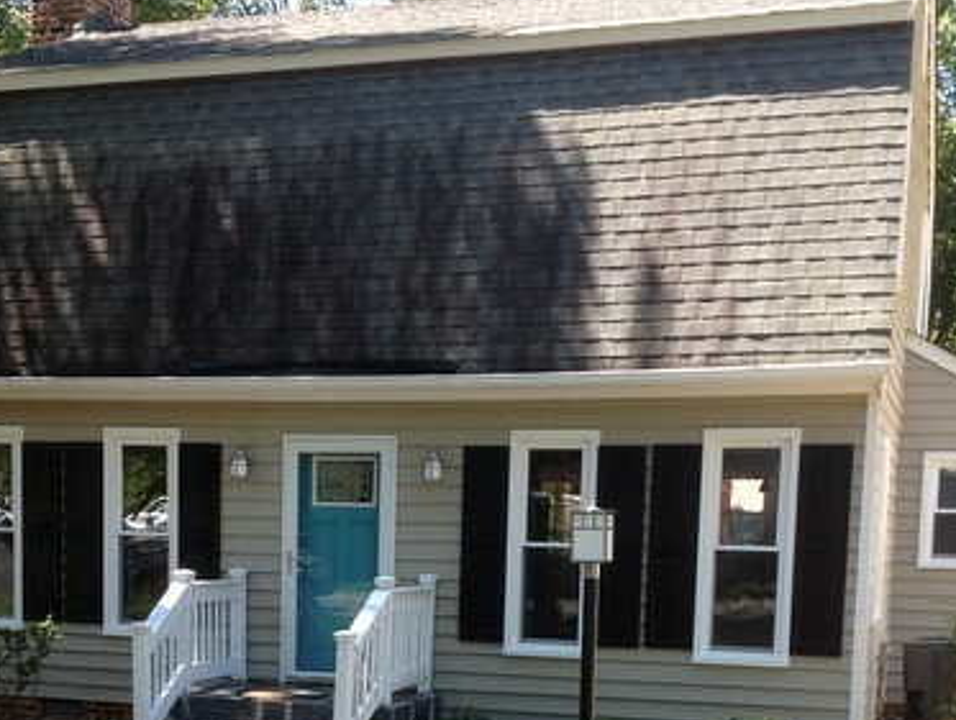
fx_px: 1245
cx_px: 436
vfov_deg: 32.2
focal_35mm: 45
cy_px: 401
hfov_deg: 42.0
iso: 50
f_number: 2.4
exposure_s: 1/275
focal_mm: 4.28
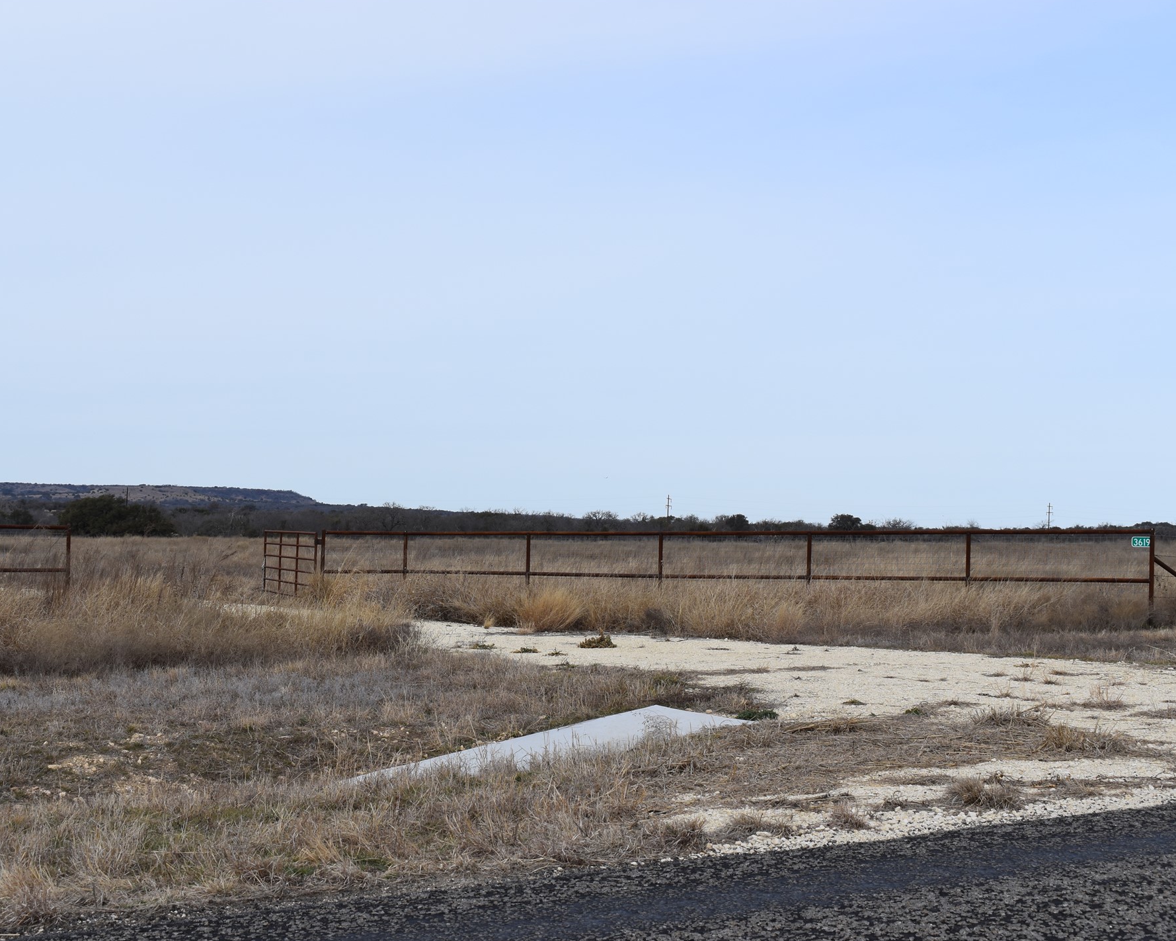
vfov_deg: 27.6
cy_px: 470
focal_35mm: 55
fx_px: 1914
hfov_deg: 34.1
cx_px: 535
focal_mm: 32
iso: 100
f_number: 9
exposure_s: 1/320
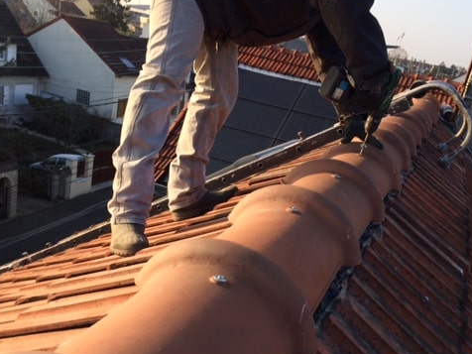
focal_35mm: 39
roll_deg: -10.6
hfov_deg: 47.9
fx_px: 532
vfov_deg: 36.6
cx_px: 230
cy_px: 225
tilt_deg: -19.8
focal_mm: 4.15
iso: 32
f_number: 2.2
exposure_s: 1/578
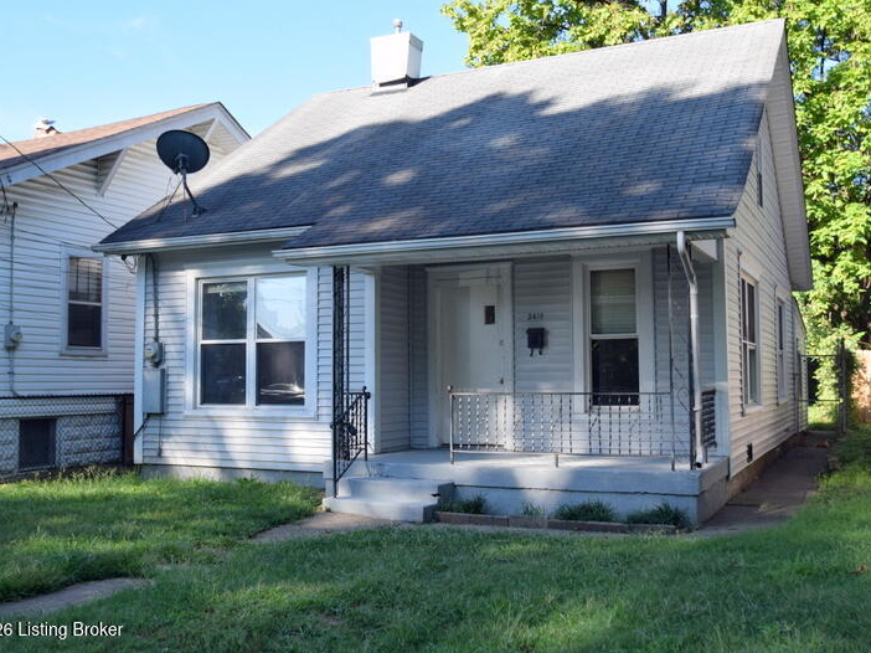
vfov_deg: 41.2
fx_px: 869
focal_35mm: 35
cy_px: 326
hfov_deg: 53.2
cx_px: 450
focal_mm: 21
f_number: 8
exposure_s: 1/250
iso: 320
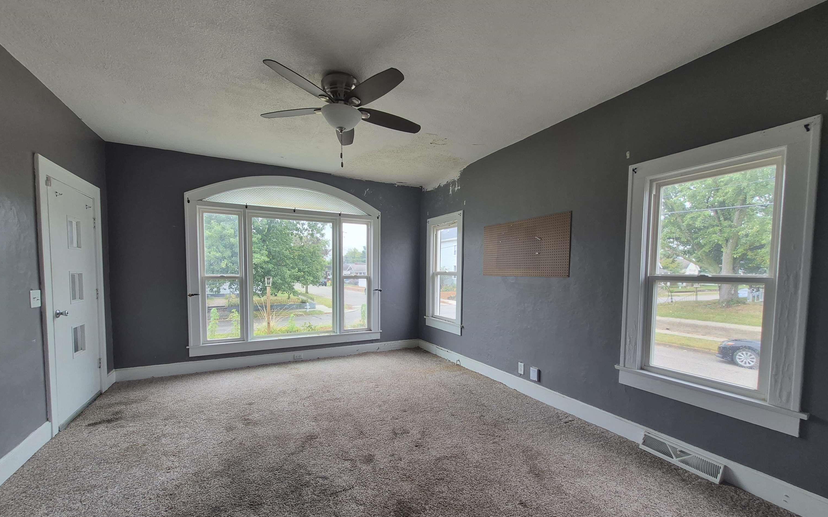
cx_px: 413
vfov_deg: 78.5
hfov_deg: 105.3
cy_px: 280
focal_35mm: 14
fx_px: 316
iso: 64
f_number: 2.2
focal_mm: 1.74
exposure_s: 1/60
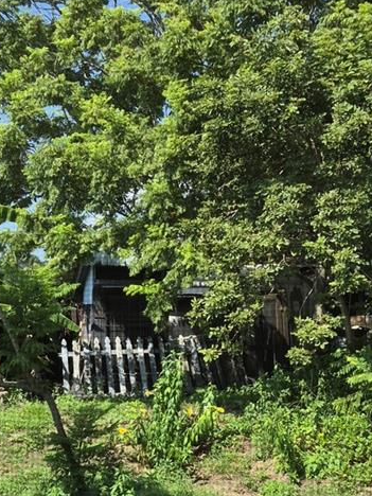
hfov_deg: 24.7
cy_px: 319
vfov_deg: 32.5
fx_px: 845
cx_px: 139
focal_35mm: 59
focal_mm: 5.4
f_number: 1.8
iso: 25
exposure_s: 1/682
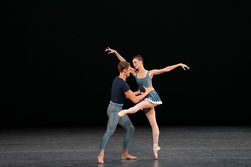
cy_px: 84
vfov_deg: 4.5
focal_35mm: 303
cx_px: 126
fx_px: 2113
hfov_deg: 6.8
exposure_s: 1/400
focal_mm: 303
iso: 5000
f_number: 8
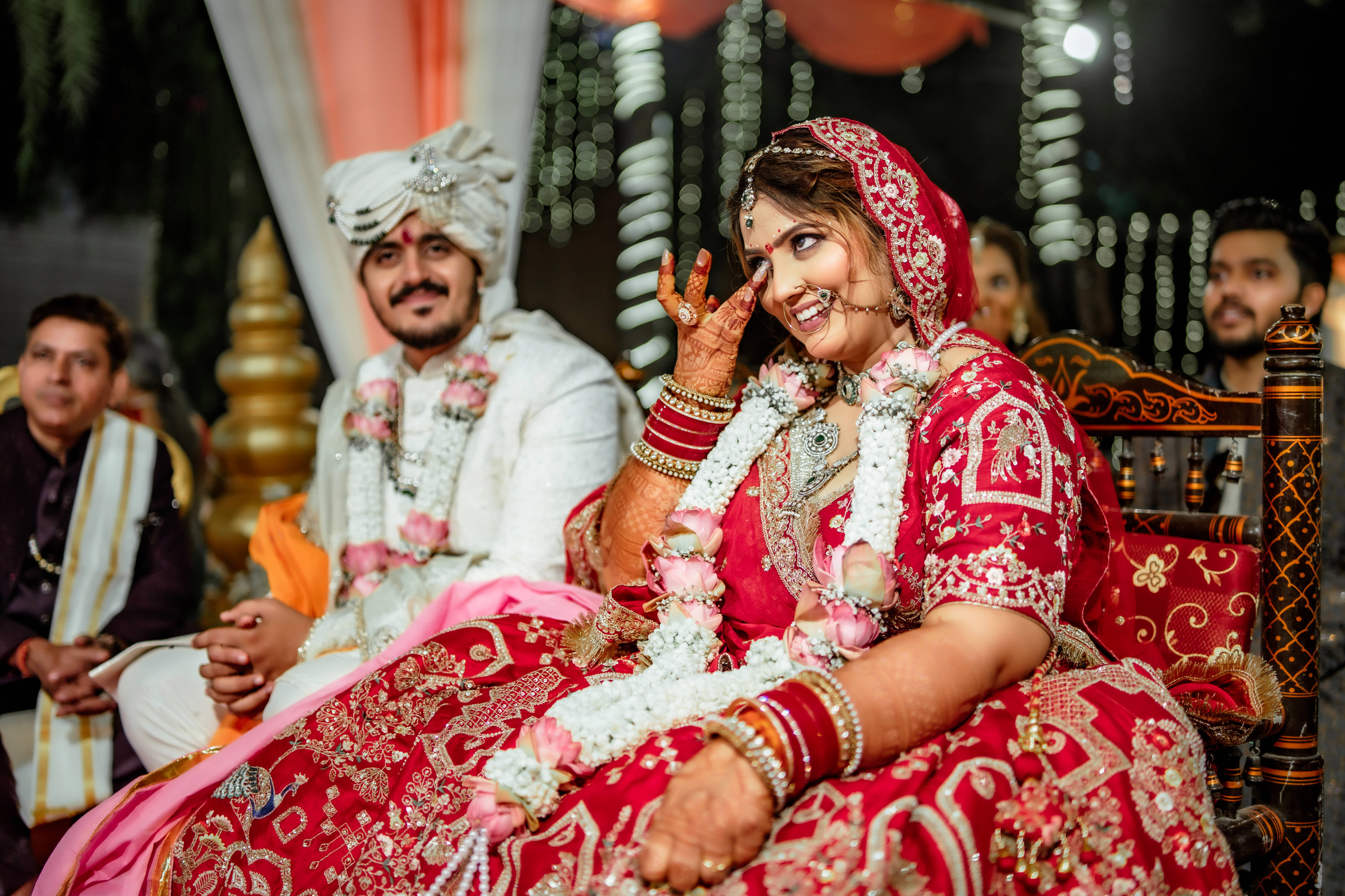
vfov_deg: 37.9
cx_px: 672
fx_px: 1308
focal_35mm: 35
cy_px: 448
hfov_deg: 54.4
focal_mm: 35
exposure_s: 1/250
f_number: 1.4
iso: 125
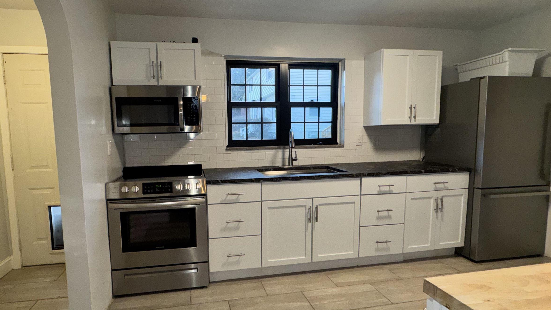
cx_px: 240
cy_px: 161
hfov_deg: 86.2
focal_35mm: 20
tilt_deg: -5.9
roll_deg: +3.4
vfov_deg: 55.9
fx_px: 292
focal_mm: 2.22
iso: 80
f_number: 2.2
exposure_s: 1/122
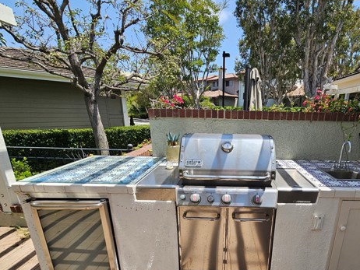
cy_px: 176
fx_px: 187
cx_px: 224
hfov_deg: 86.1
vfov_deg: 70.0
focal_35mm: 18
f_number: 2.2
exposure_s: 1/1044
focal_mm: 2.2
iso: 50
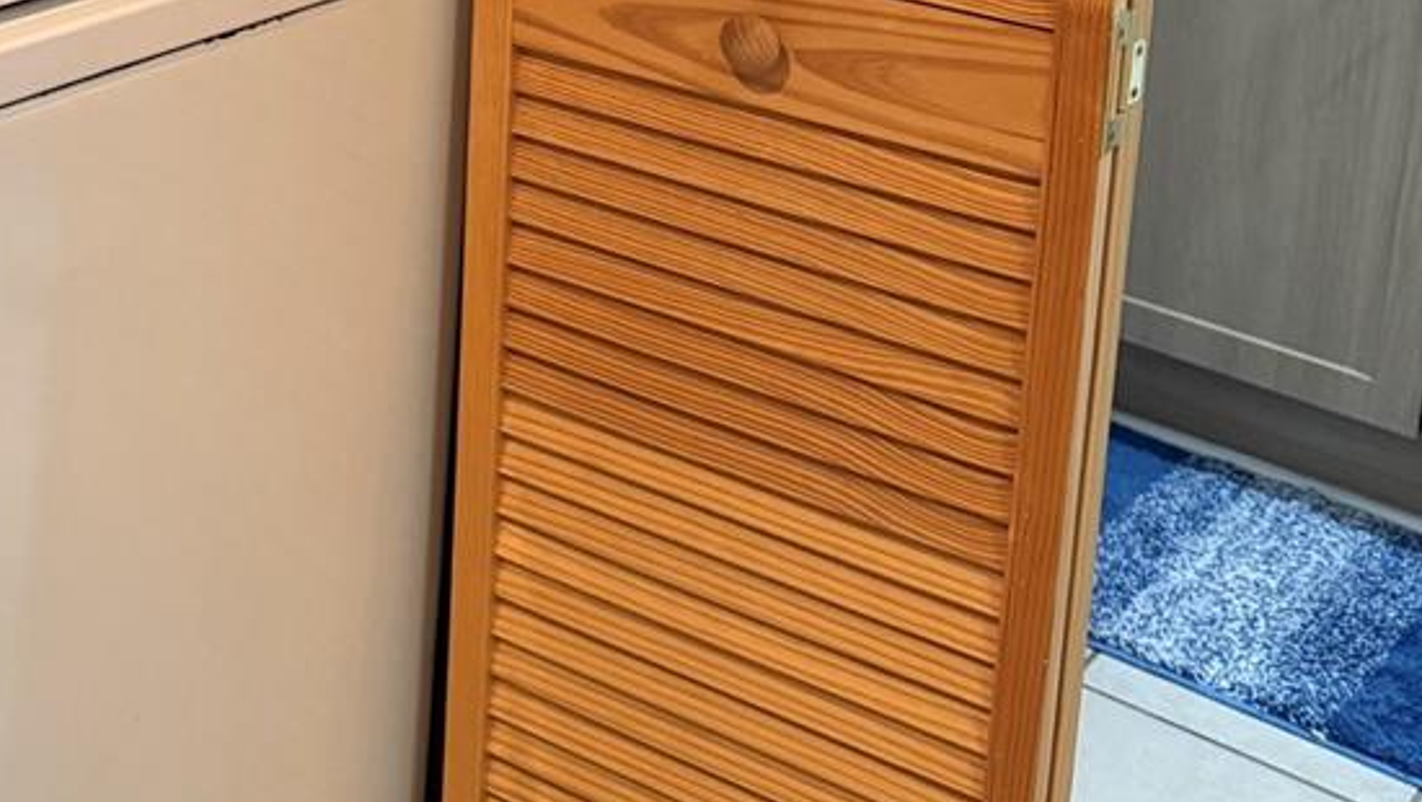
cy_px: -272
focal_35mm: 57
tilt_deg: -11.2
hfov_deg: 35.8
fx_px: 2150
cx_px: 352
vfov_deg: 19.3
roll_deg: -1.9
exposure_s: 1/60
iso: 400
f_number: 1.78
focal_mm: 6.76
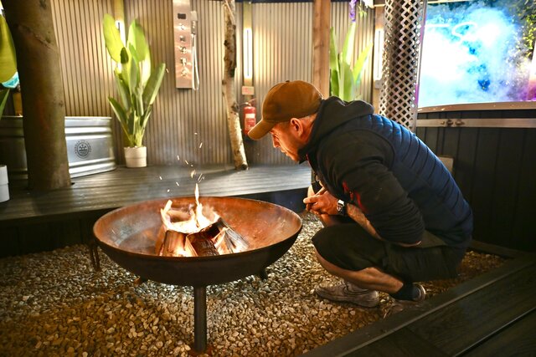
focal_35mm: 20
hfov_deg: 84.0
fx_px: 298
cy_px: 178
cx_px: 268
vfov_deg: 62.0
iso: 3200
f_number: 2.8
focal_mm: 20
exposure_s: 1/60
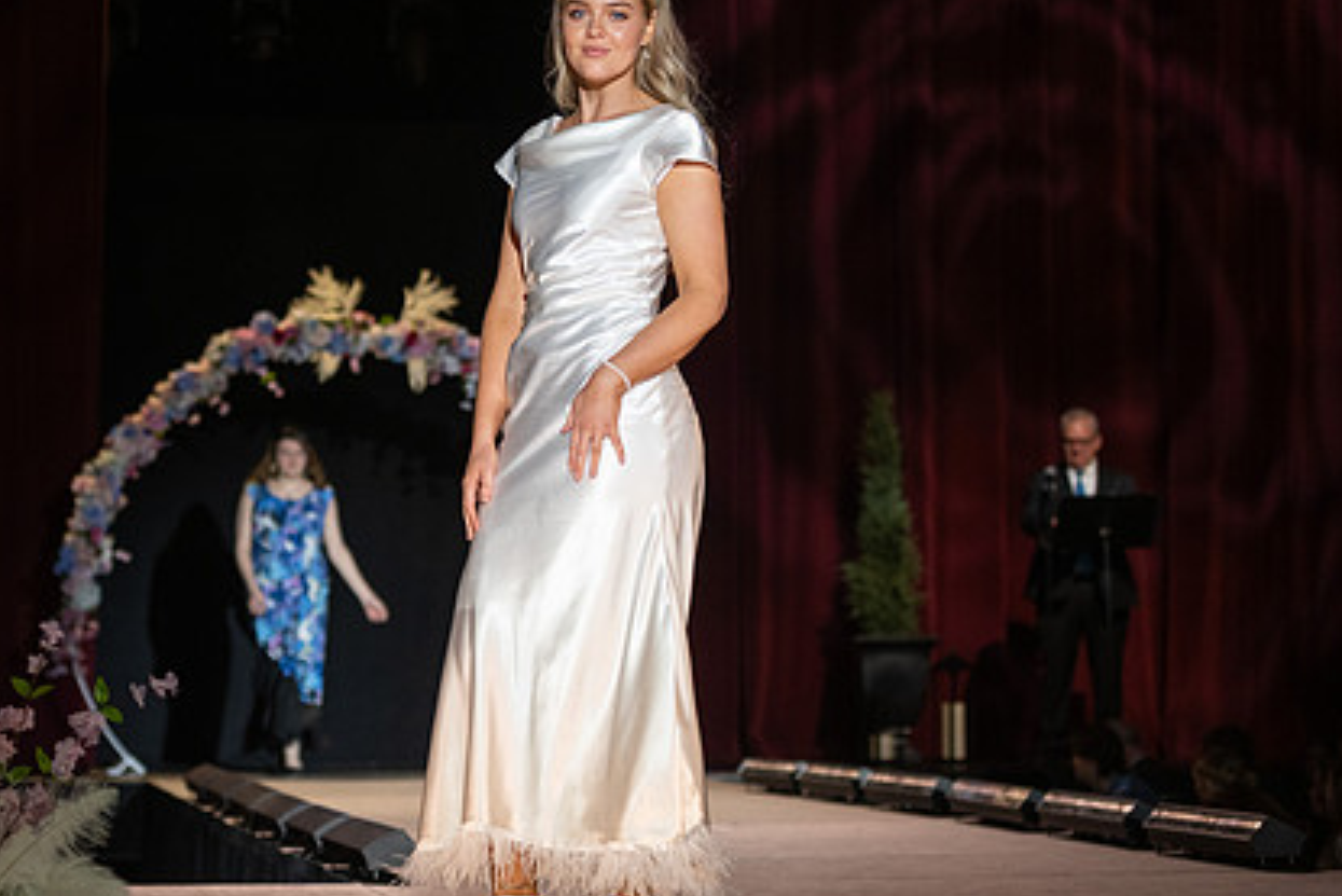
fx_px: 4437
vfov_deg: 11.5
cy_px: 421
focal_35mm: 119
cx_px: 542
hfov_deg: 17.2
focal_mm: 70
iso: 500
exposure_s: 1/800
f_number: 2.8
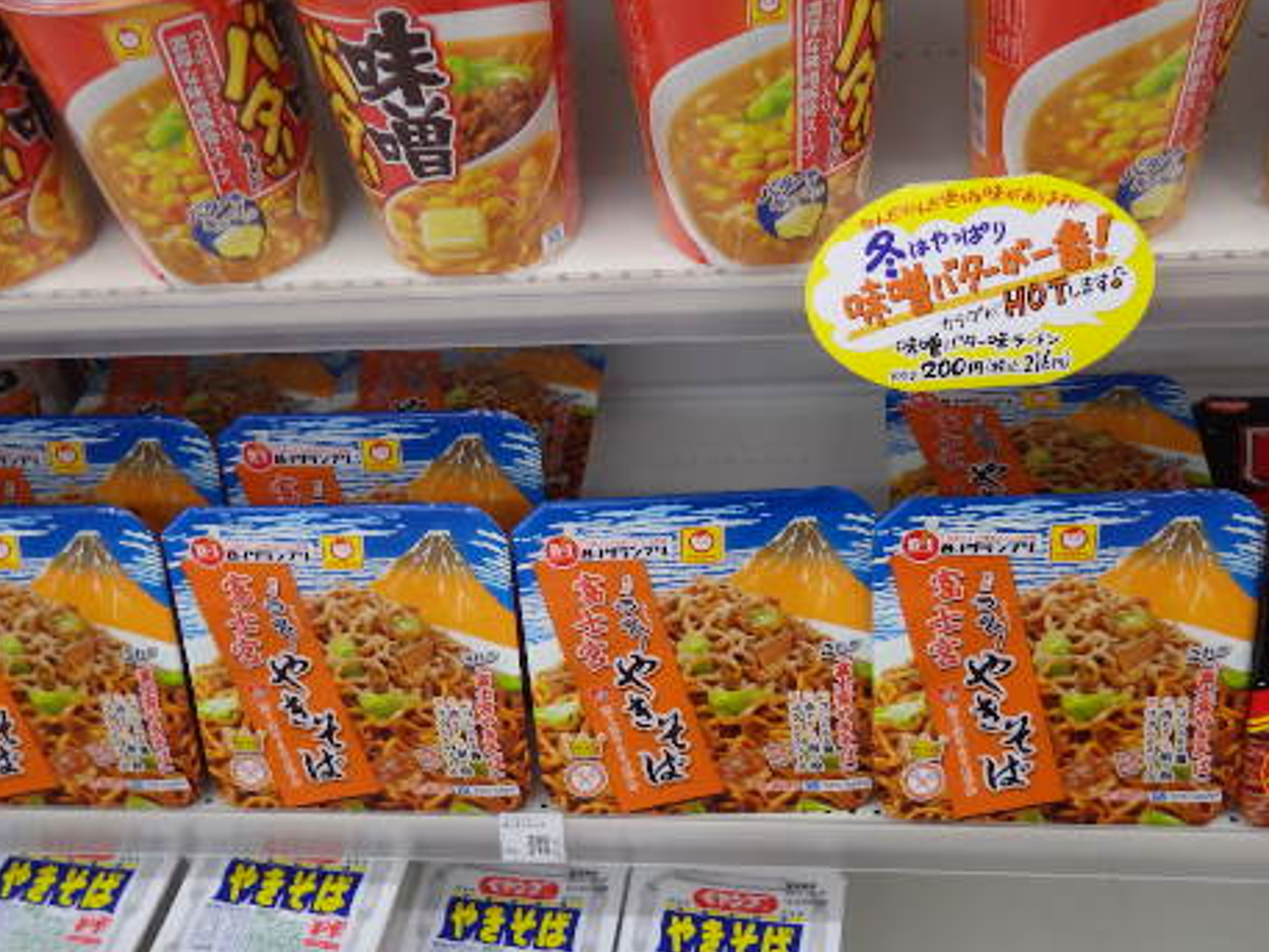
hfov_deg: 52.6
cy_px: 552
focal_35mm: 35
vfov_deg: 40.6
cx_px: 653
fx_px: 1283
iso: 125
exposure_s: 1/60
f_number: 2
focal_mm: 4.5
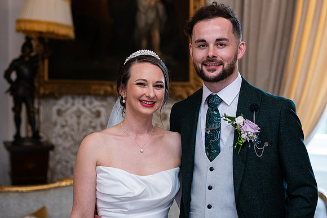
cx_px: 164
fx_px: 836
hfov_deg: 22.1
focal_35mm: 92
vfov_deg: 14.9
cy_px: 109
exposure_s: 1/160
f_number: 3.5
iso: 800
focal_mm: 92
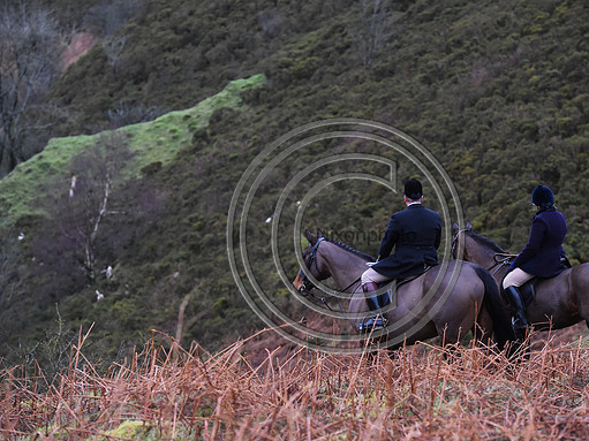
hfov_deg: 10.4
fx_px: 3249
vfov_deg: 7.8
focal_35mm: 191
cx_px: 333
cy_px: 220
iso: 3200
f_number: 6.3
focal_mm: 175
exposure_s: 1/800
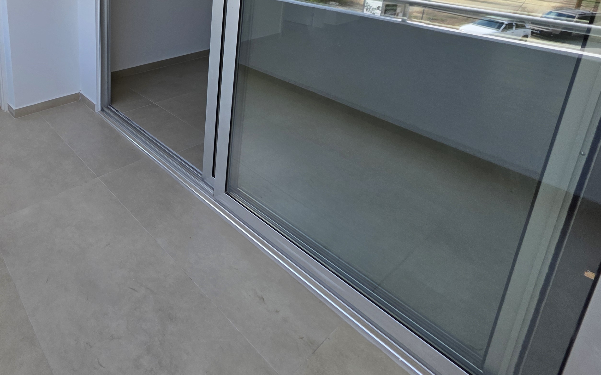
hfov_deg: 72.4
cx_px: 130
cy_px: 30
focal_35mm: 22
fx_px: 360
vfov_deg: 48.6
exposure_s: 1/1019
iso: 40
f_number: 1.9
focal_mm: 2.2
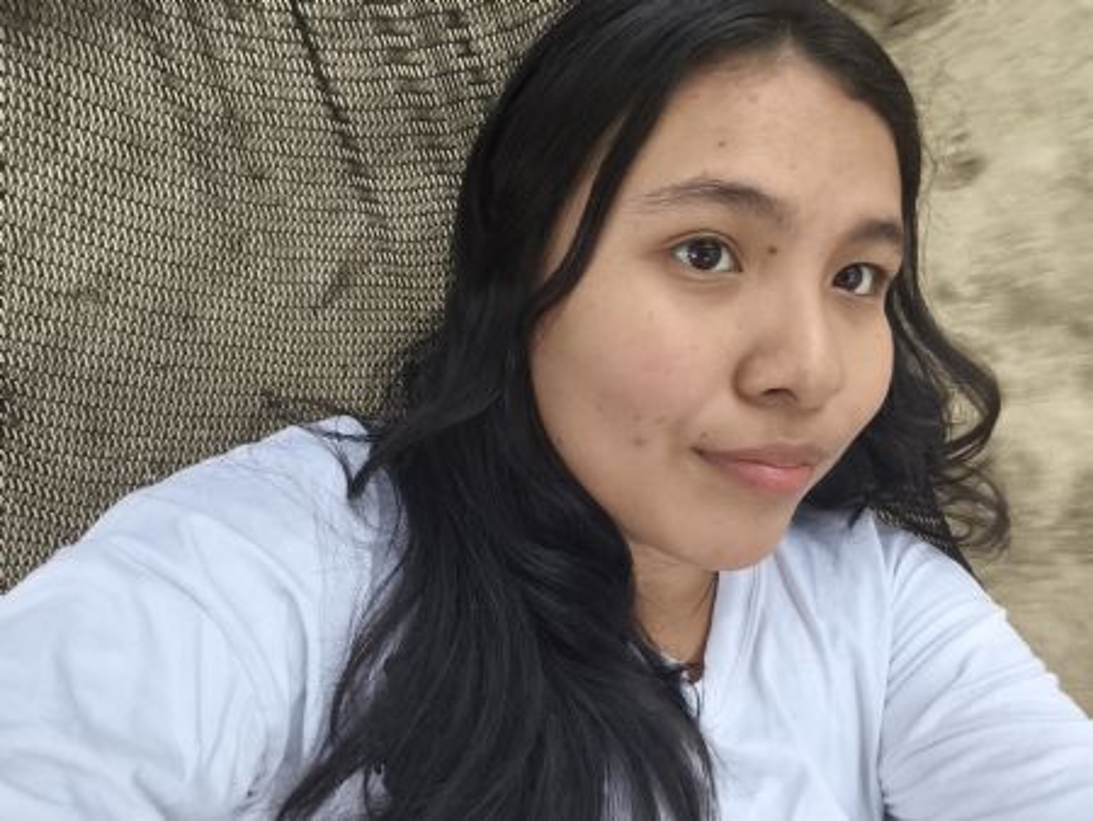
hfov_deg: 67.3
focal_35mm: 26
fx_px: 821
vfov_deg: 53.1
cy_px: 410
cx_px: 546
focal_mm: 2.24
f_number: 2.2
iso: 125
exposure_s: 1/50
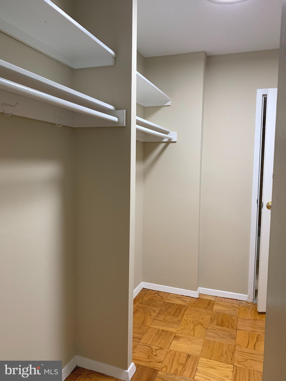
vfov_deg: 67.3
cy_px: 190
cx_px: 143
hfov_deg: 53.1
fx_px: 286
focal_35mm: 26
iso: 125
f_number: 1.8
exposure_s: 1/60
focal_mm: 4.25
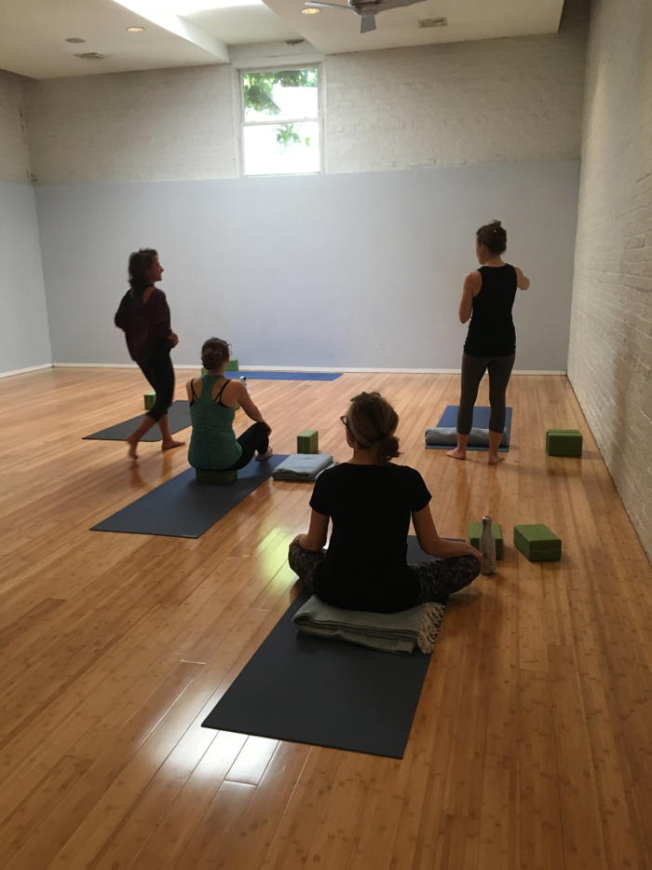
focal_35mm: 29
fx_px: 728
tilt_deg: -13.9
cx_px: 326
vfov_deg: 61.7
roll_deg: +2.2
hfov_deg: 48.2
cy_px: 435
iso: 125
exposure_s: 1/30
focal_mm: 4.15
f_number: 2.2
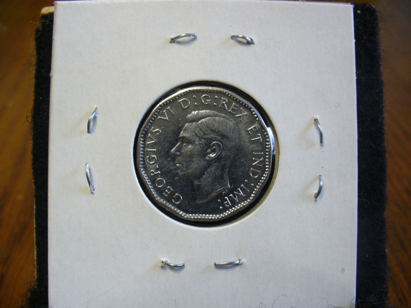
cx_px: 206
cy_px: 154
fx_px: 439
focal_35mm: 37
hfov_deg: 50.1
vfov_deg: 38.7
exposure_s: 1/30
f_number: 2.8
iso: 160
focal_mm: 6.1
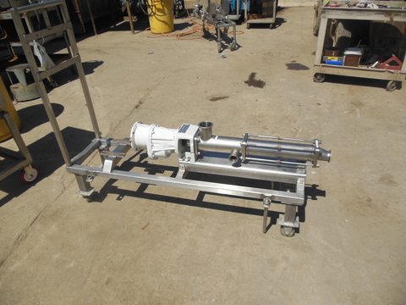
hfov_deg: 69.4
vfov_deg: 54.9
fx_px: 293
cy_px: 152
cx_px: 203
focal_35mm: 25
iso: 125
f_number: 6.4
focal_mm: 4.5
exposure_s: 1/1000
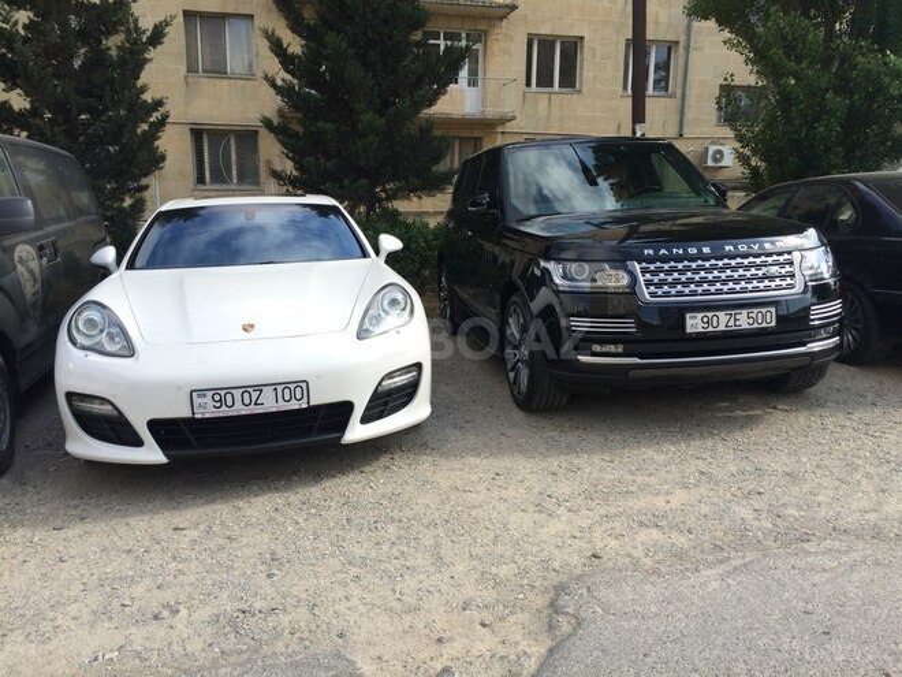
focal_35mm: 29
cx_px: 451
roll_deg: -0.4
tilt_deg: -13.3
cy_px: 338
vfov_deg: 48.2
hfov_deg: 61.7
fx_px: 756
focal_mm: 4.15
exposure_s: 1/912
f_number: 2.2
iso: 32
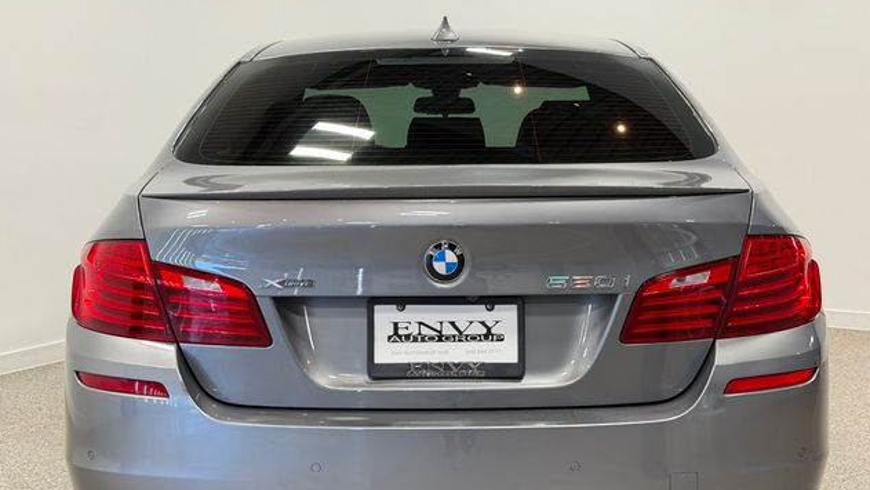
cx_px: 440
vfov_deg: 22.6
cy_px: 317
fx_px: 1223
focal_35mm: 53
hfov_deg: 39.2
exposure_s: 1/120
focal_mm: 6.76
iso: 50
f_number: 1.78
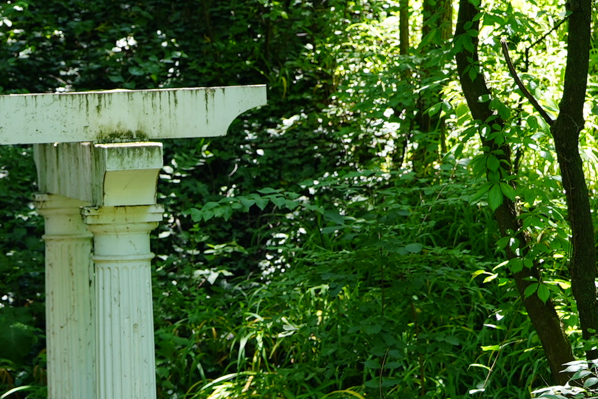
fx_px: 3440
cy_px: 511
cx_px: -261
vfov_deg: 6.6
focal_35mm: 207
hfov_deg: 9.7
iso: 100
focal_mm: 70
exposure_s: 1/80
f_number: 4
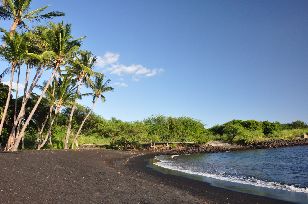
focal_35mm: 27
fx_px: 231
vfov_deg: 47.8
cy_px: 102
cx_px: 154
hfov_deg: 67.4
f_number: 10
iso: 500
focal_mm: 18
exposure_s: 1/200
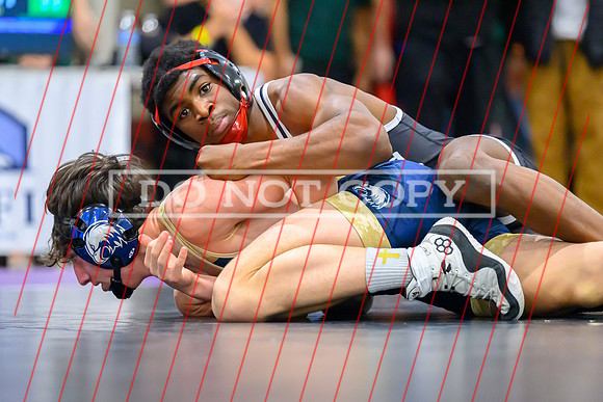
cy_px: 209
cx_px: 292
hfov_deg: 8.8
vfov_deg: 5.9
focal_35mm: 233
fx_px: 3909
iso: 10000
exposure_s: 1/640
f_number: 2.8
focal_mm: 175
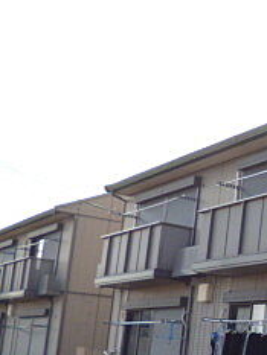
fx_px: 678
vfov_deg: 29.0
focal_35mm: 66
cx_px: 487
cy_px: 257
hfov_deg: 17.7
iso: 100
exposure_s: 1/800
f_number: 2.5
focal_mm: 4.3
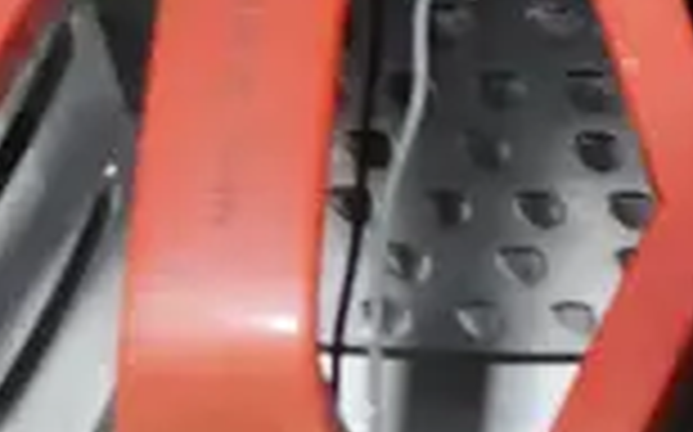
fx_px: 5605
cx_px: 965
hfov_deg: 7.0
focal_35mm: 297
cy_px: -1202
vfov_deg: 4.1
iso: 800
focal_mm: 21
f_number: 5
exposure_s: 1/60
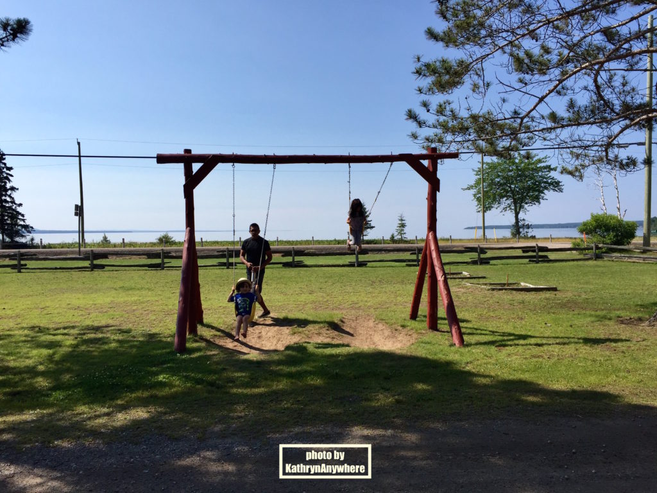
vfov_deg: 48.2
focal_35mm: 29
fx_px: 550
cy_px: 246
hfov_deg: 61.7
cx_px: 328
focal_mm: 4.15
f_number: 2.2
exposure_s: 1/2475
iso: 32
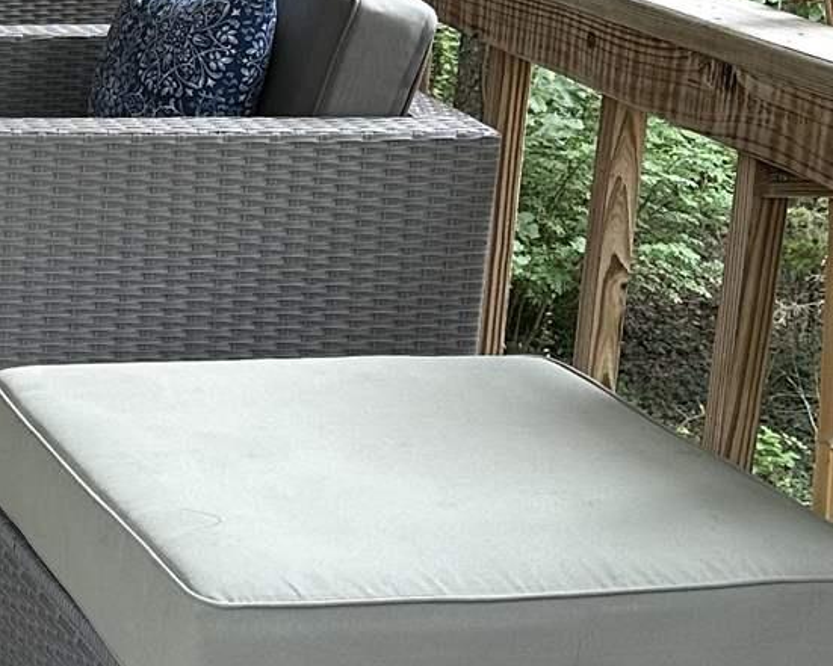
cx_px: -413
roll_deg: +0.5
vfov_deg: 15.6
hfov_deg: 17.6
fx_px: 2416
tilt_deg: -12.8
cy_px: 136
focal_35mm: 98
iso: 80
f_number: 1.78
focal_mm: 6.86
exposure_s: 1/121
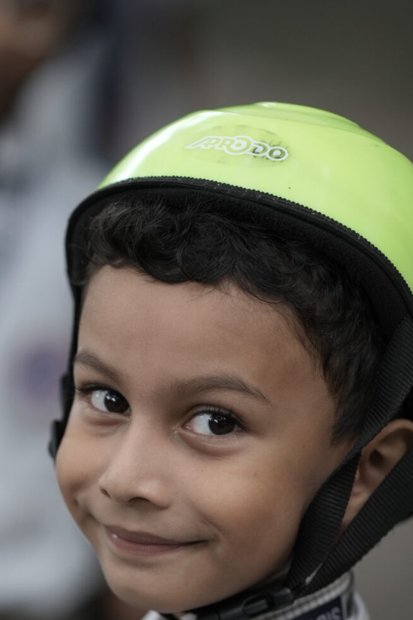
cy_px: 561
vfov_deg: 9.2
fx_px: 3836
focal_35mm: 223
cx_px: -18
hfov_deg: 6.1
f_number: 1.6
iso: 500
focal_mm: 85
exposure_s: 1/640
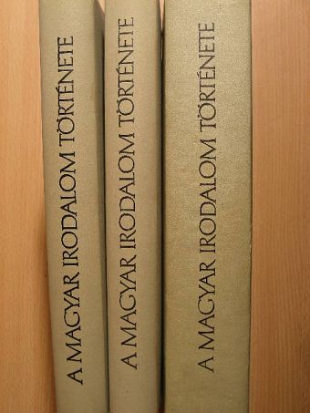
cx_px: 155
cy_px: 206
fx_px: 525
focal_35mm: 44
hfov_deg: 32.9
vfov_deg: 42.9
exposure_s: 1/29.8
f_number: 3.5
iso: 76
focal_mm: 7.4
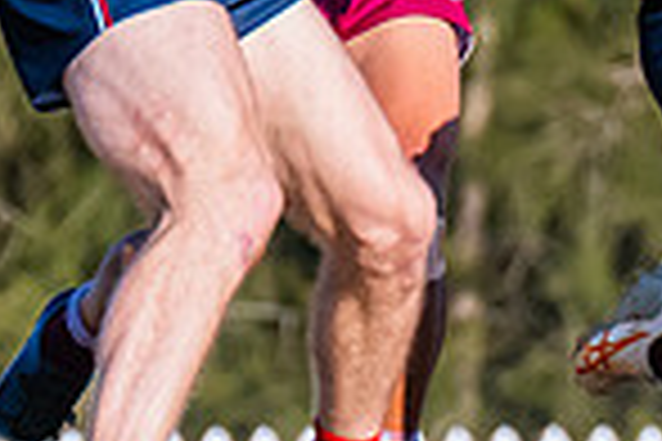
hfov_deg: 0.7
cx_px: 1271
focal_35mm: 2943
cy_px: 348
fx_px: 54114
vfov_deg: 0.5
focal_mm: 420
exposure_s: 1/1250
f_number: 9
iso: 800
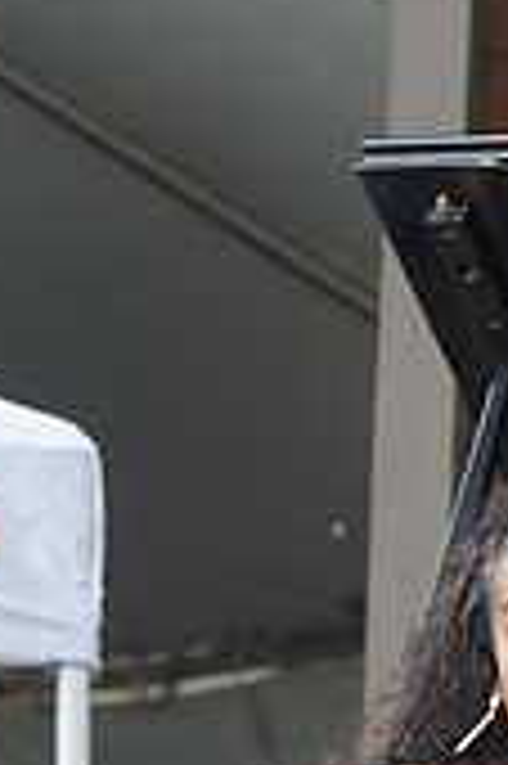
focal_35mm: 477
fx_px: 10116
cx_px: 391
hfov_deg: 2.9
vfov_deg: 4.3
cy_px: 945
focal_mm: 180
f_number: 8
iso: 1600
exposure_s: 1/250
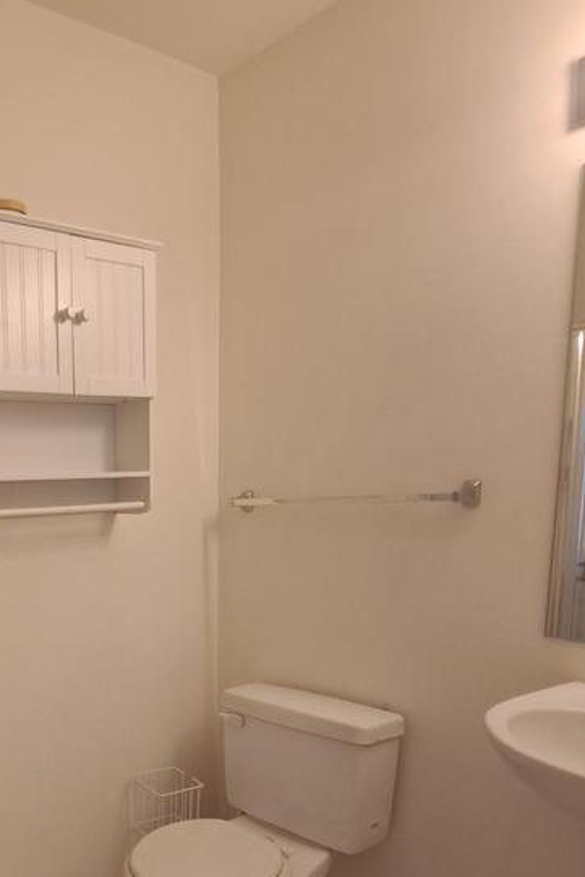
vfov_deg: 64.7
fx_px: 658
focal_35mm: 27
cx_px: 13
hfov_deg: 42.1
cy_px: 618
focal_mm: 1.74
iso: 100
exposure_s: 1/50
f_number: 2.2
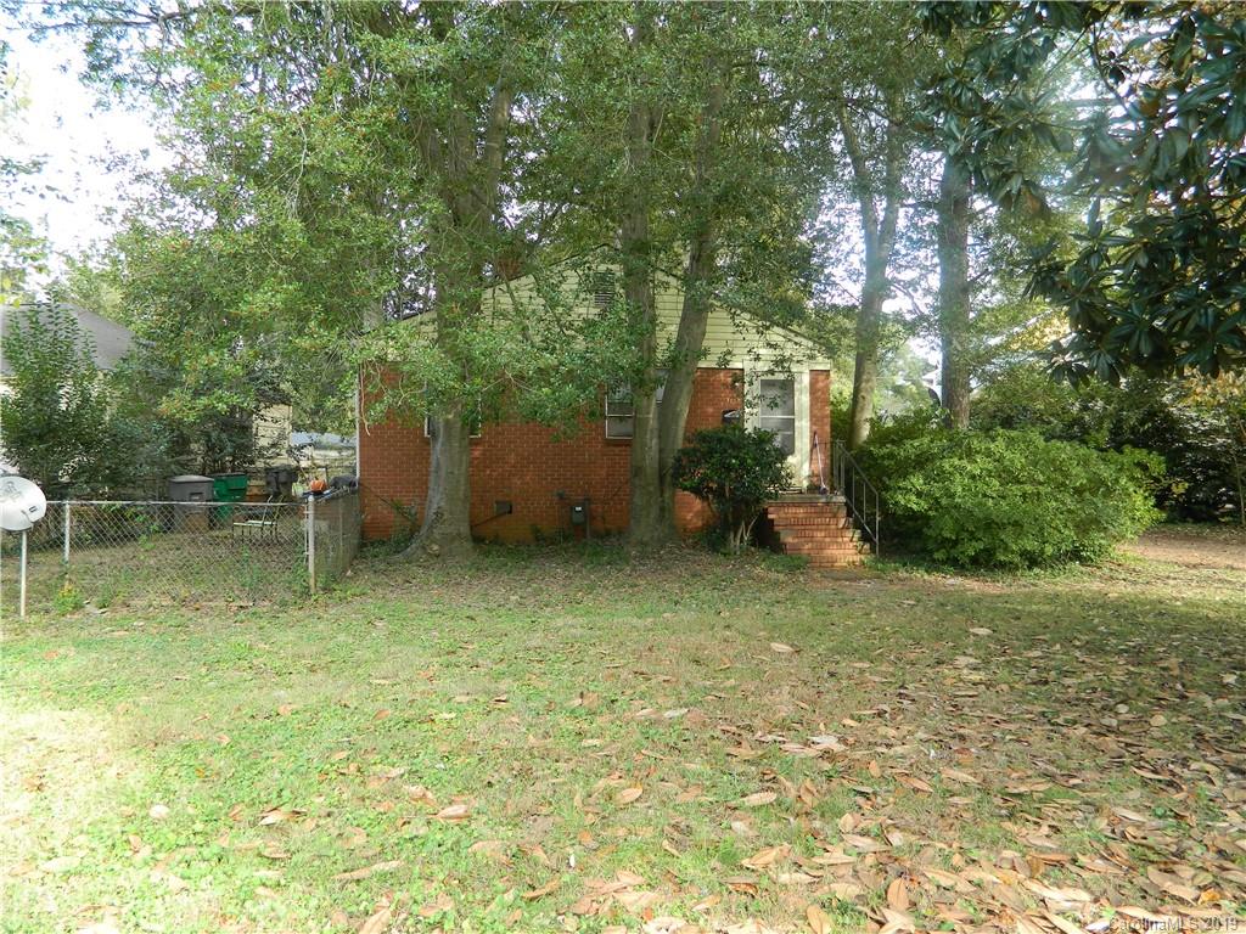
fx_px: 900
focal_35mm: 25
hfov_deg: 69.4
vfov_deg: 54.9
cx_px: 623
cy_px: 467
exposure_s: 1/60
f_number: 3.1
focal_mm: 4.5
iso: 80
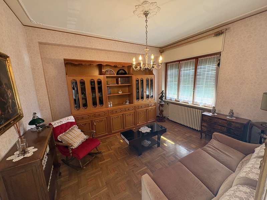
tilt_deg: -10.1
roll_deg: +2.8
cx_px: 134
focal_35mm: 14
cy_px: 100
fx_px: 108
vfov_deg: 85.7
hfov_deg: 102.1
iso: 250
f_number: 2.2
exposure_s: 1/50
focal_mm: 2.22
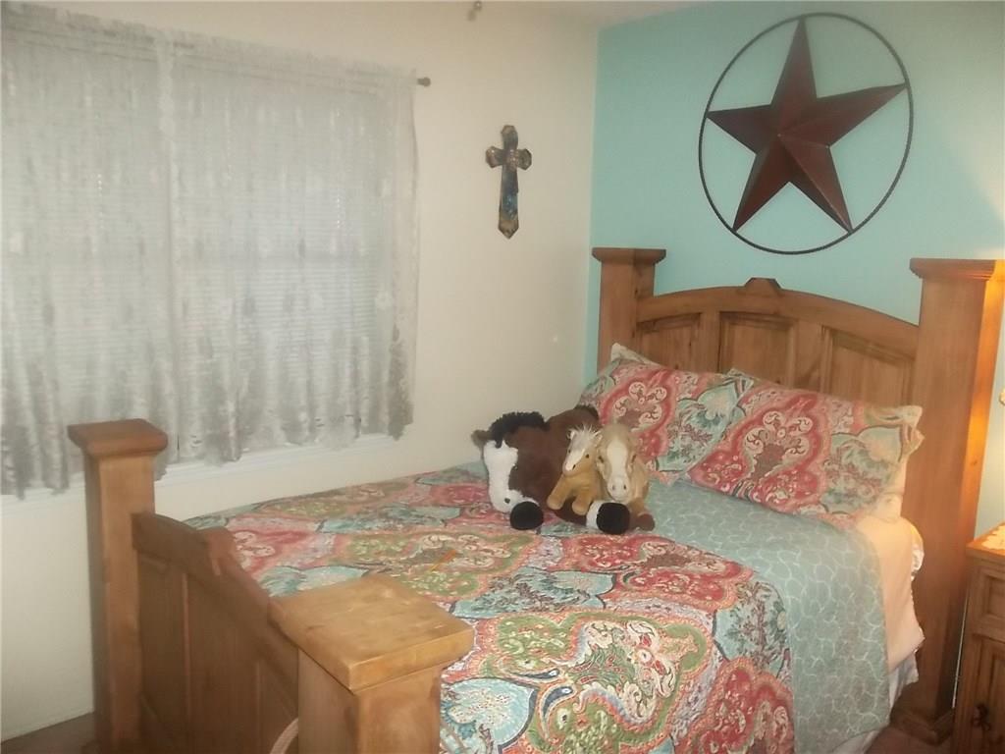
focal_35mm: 27
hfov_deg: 65.3
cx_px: 502
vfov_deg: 51.4
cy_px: 377
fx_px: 784
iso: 320
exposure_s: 1/30
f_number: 3.5
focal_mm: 4.9
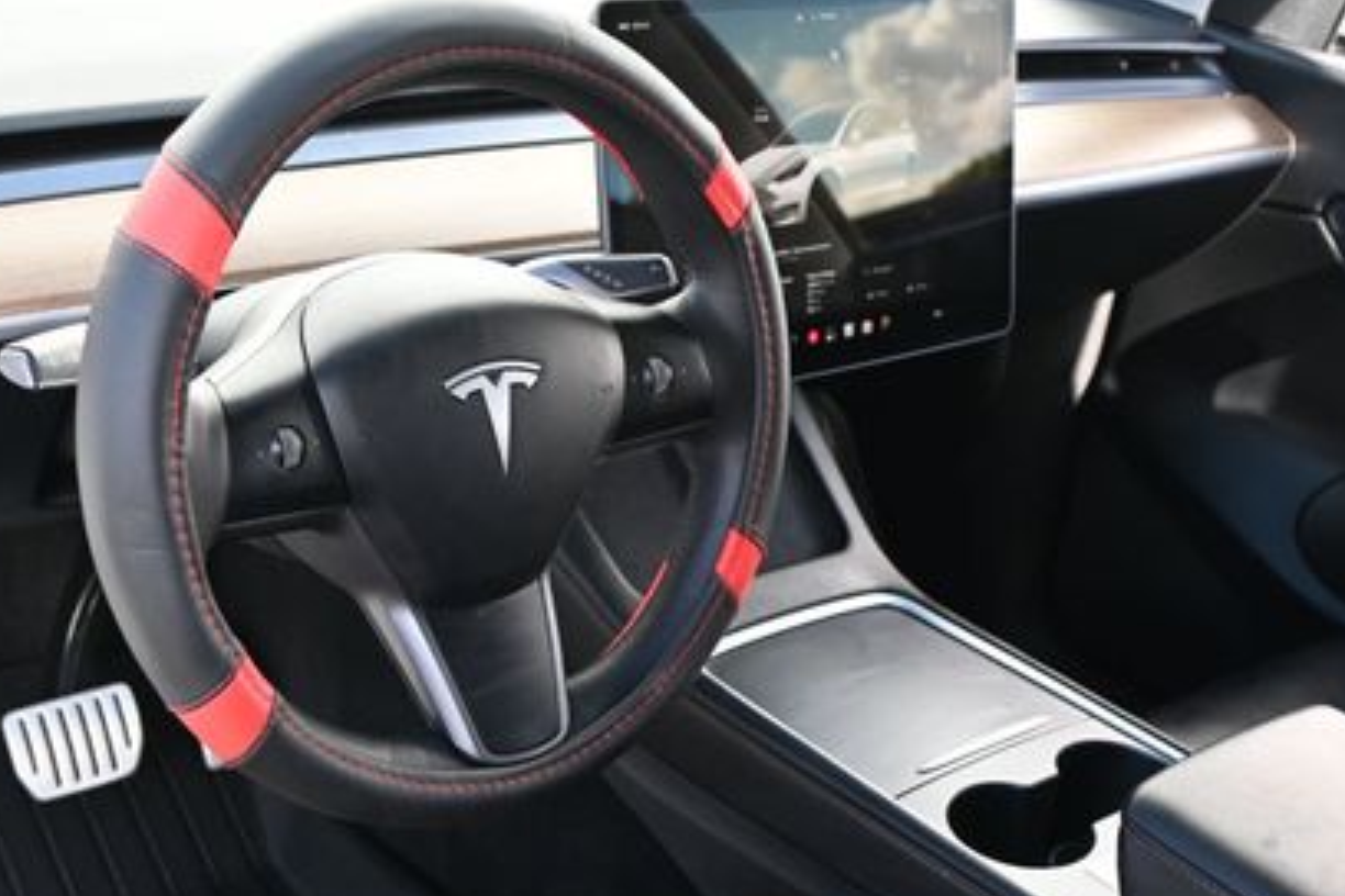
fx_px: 1756
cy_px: 590
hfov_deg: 41.7
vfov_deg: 28.5
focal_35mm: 47
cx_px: 531
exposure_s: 1/250
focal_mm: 20
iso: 320
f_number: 4
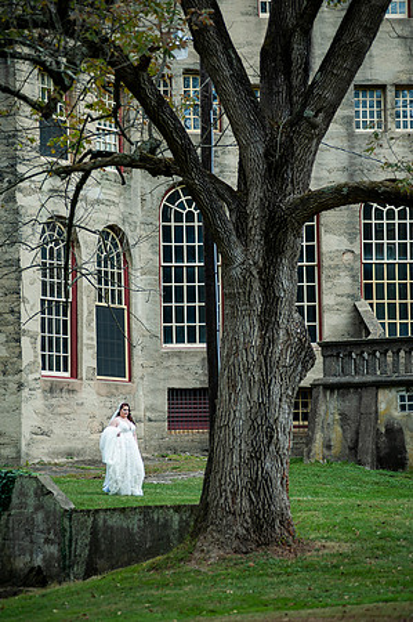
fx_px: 2501
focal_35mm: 145
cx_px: 206
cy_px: 311
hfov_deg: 9.4
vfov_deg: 14.2
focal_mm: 145
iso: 200
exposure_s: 1/1250
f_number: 2.8
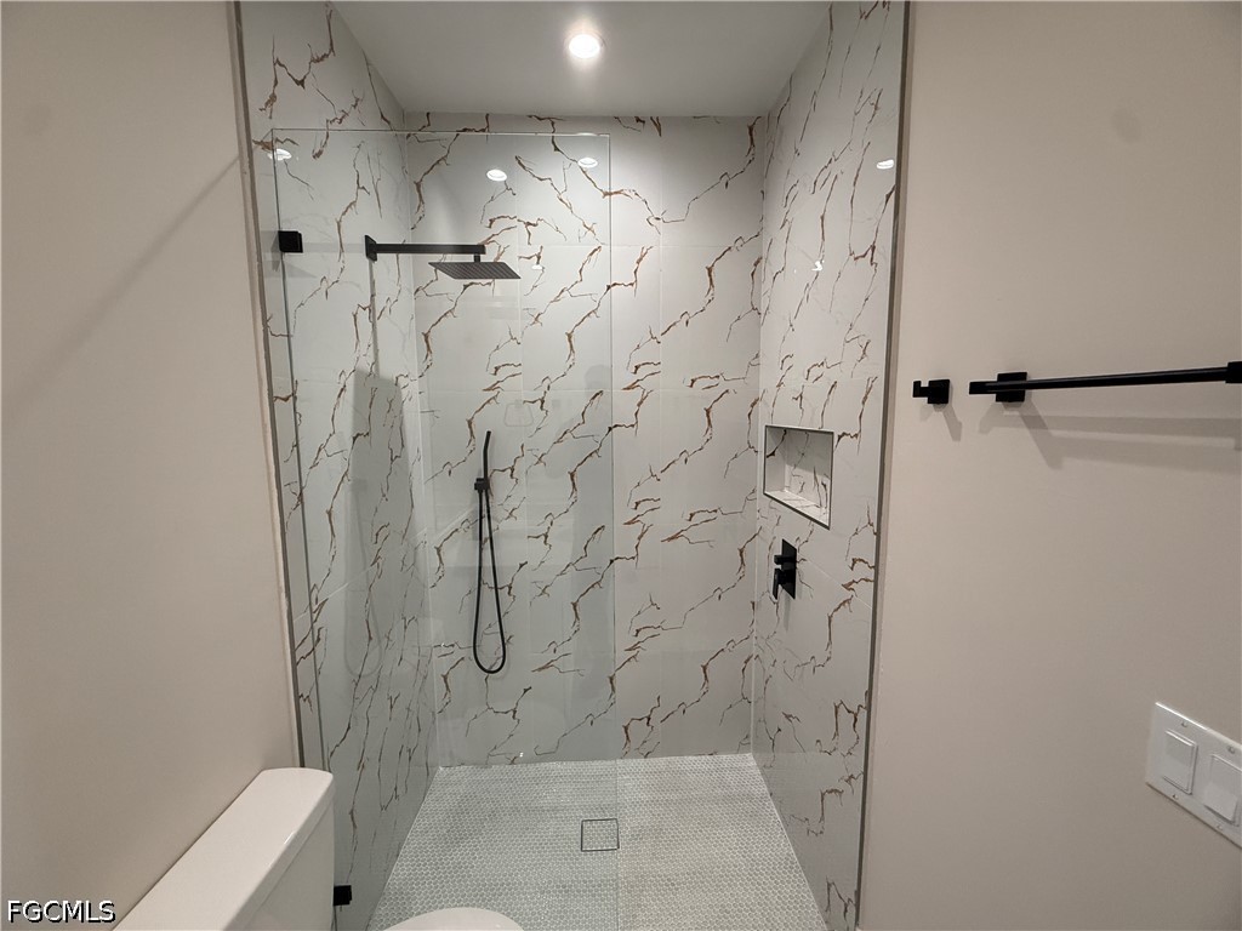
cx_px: 621
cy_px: 466
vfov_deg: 85.7
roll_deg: +0.3
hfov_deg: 102.1
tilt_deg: -5.6
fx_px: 502
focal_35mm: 14
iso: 250
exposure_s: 1/120
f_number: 2.2
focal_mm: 2.22
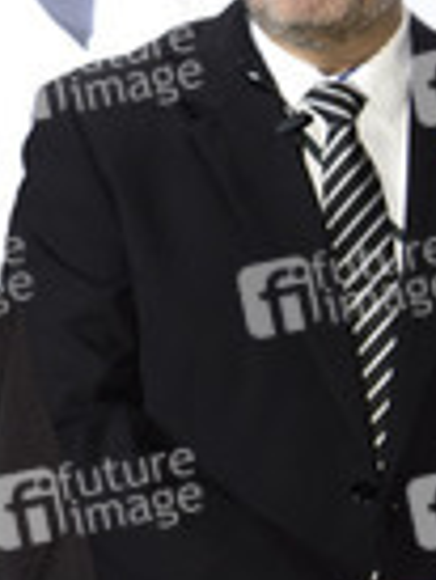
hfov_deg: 10.3
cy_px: 394
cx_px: -442
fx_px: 2230
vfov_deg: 14.8
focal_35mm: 133
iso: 800
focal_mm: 42
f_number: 5.6
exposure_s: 1/50
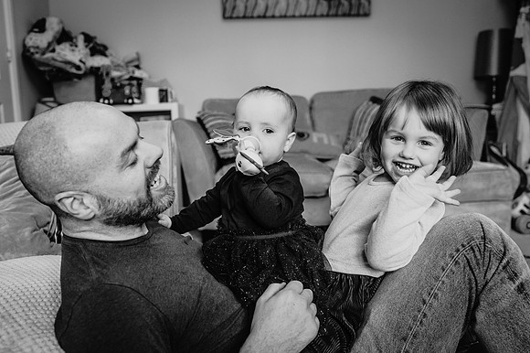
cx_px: 265
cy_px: 176
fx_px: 515
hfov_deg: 54.5
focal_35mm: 35
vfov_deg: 37.8
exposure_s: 1/160
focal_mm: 35
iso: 1400
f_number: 3.5
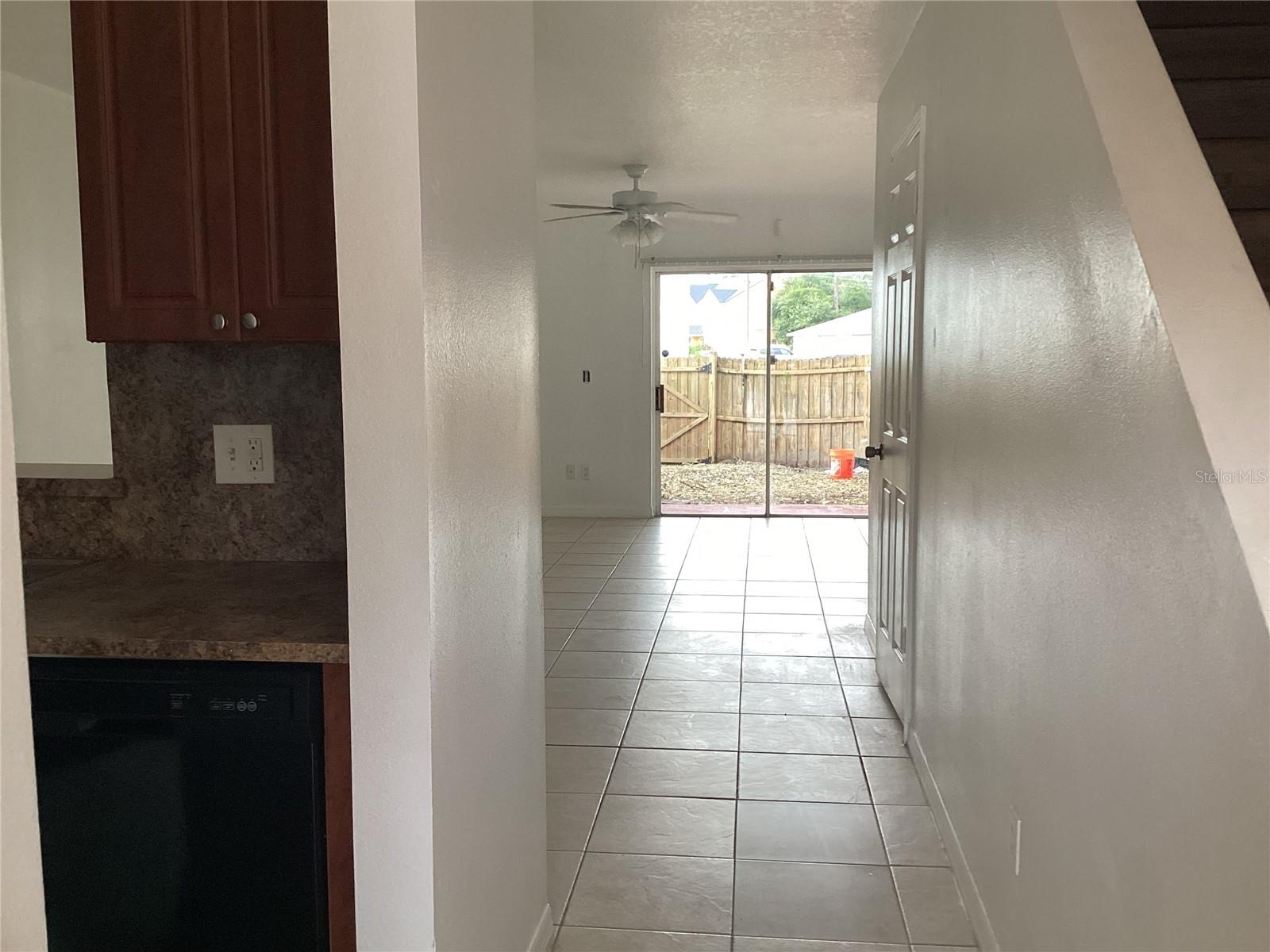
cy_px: 476
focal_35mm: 31
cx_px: 635
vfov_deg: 45.4
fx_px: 1137
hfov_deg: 58.4
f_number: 2.4
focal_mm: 3.3
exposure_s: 1/60
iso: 100
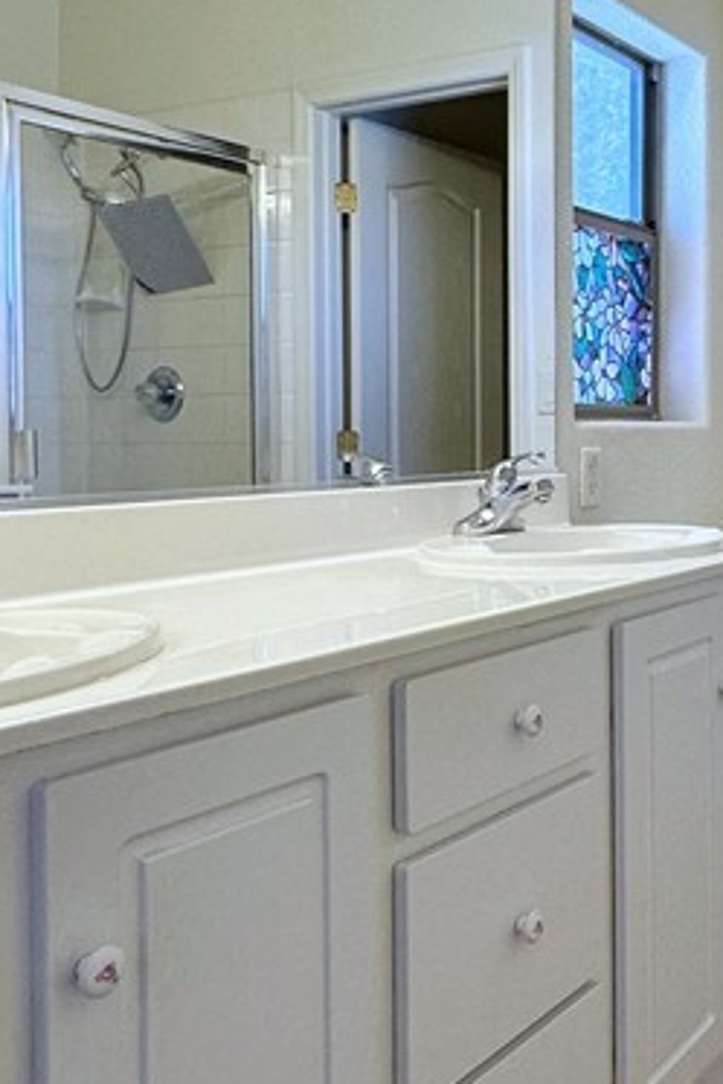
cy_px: 424
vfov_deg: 48.1
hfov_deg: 30.8
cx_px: 740
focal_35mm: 40
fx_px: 1204
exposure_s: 1/120
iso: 125
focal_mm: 2.22
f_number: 2.2
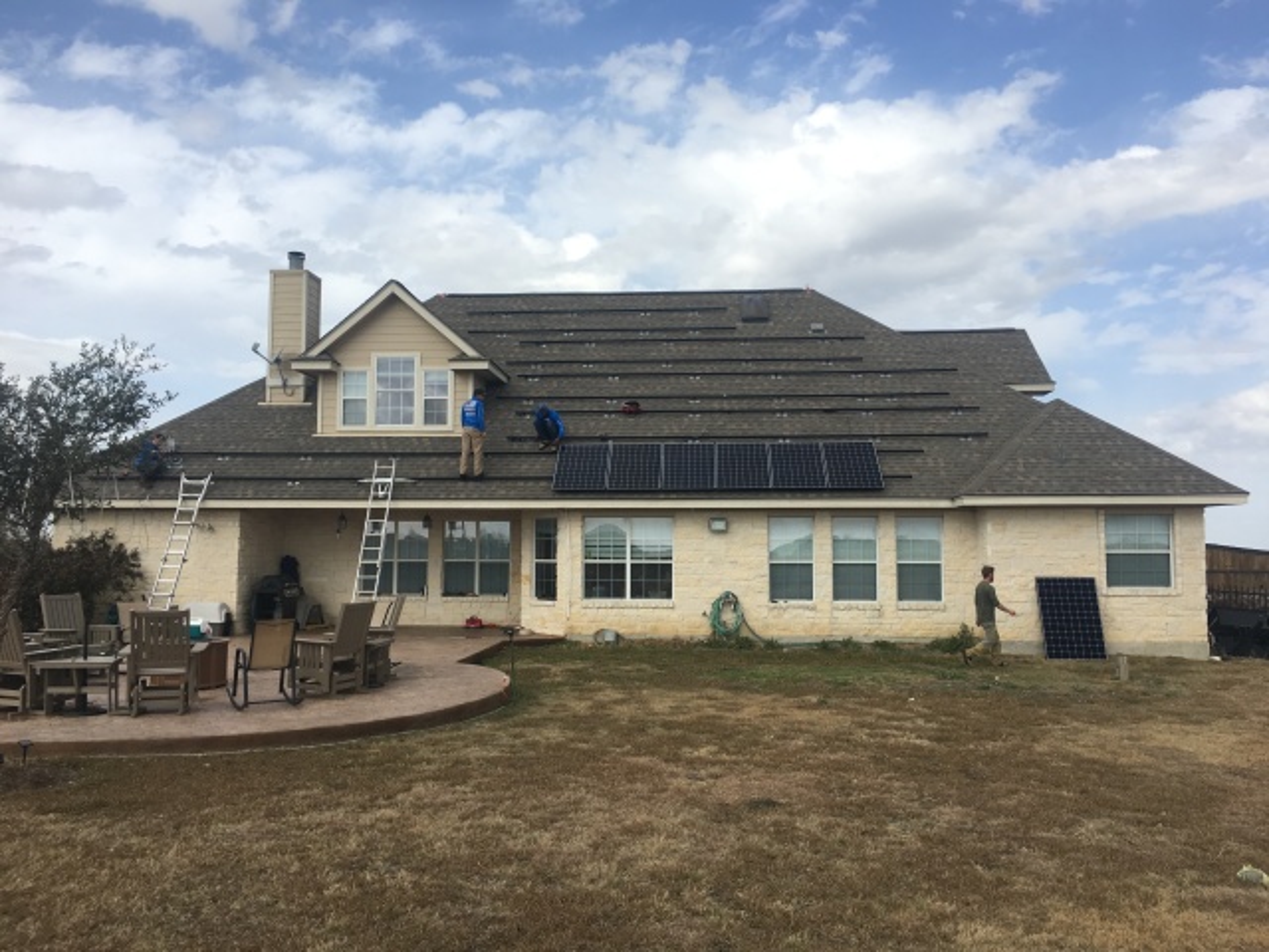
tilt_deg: +4.6
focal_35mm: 29
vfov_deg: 48.2
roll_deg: +1.0
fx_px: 1063
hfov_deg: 61.7
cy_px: 476
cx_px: 634
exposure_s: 1/999
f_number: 2.2
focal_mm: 4.15
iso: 25
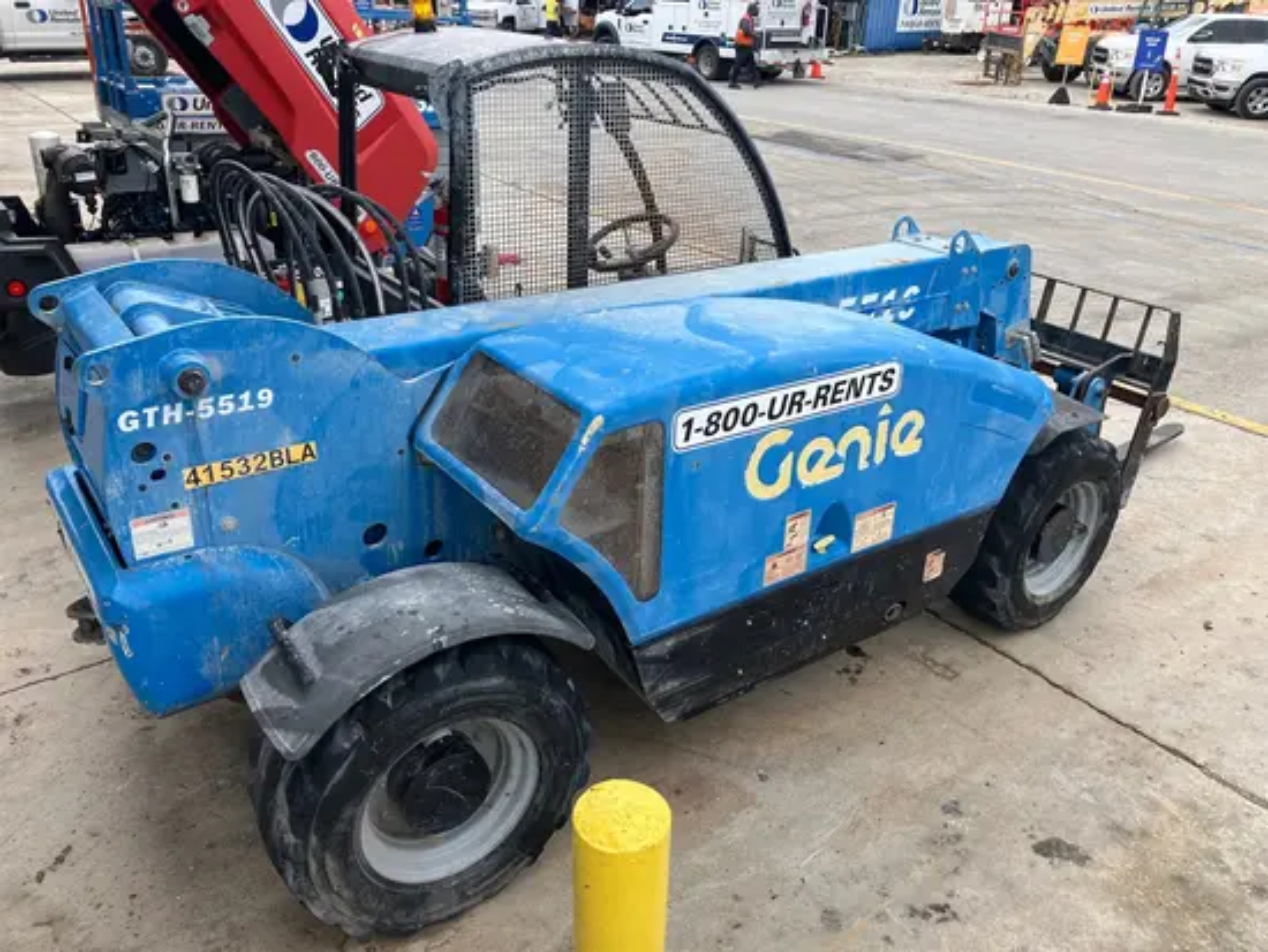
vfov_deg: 49.8
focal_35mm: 28
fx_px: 1026
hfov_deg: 63.4
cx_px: 634
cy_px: 476
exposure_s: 1/656
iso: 32
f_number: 1.8
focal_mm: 3.99
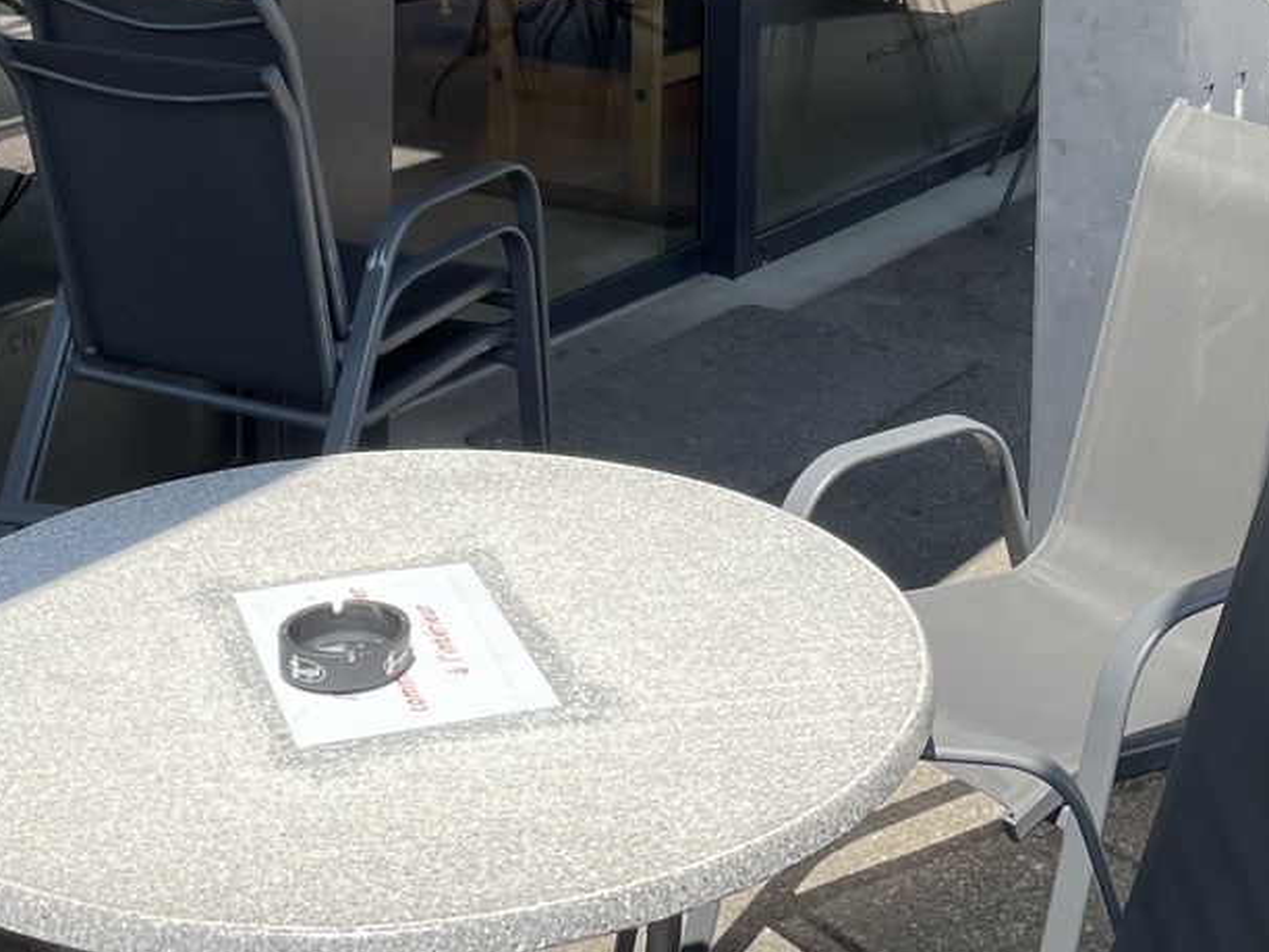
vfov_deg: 20.1
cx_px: 850
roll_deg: -1.8
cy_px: -226
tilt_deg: -4.1
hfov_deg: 28.4
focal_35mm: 68
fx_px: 2493
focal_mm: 4.2
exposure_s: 1/997
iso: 32
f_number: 1.6
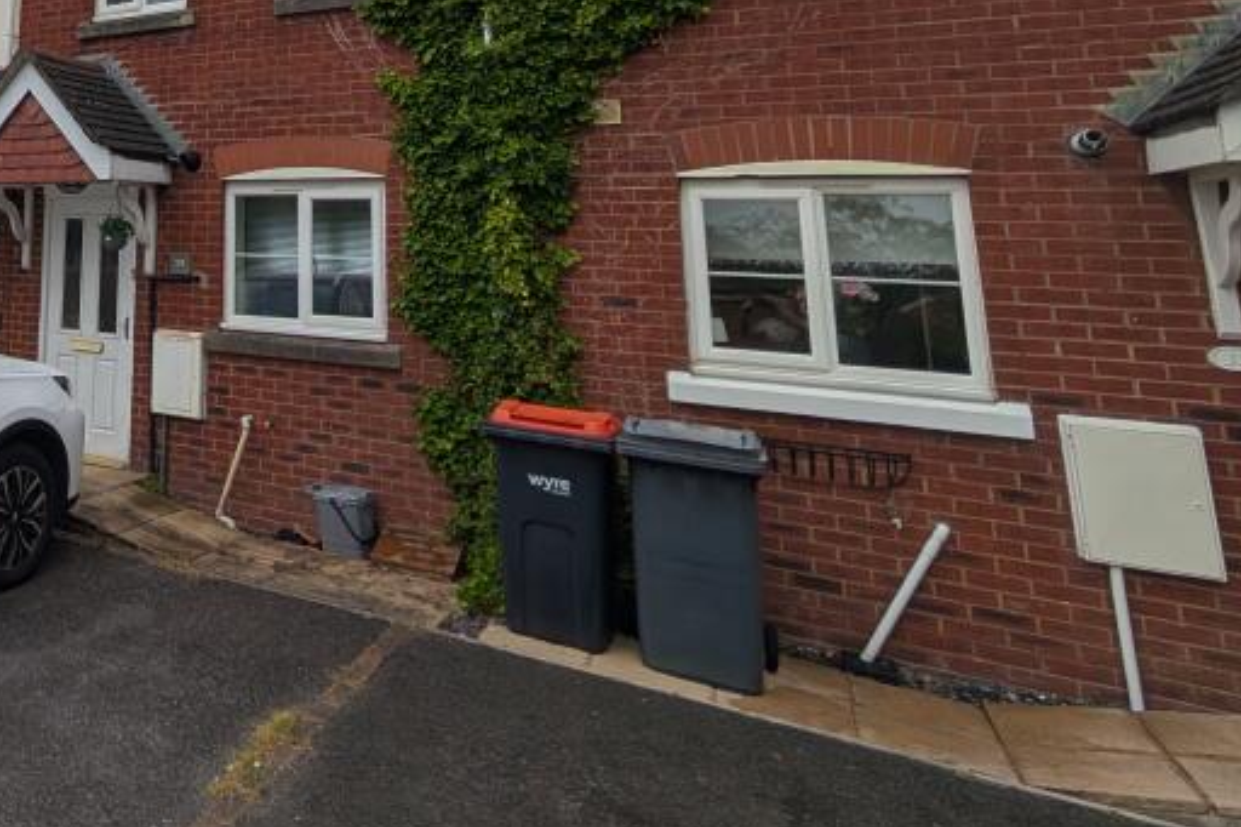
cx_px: 80
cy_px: 69
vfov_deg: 45.9
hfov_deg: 58.7
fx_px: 861
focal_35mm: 25
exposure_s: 1/2786
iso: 54
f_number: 1.7
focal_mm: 2.02
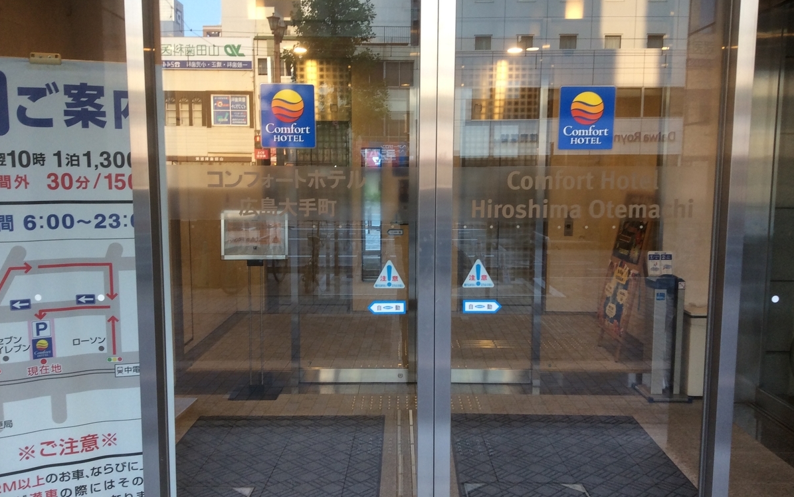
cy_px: 263
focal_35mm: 34
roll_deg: -0.6
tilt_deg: -8.4
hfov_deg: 56.7
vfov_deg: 37.3
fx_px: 736
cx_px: 397
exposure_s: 1/40
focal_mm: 3.3
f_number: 2.4
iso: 40
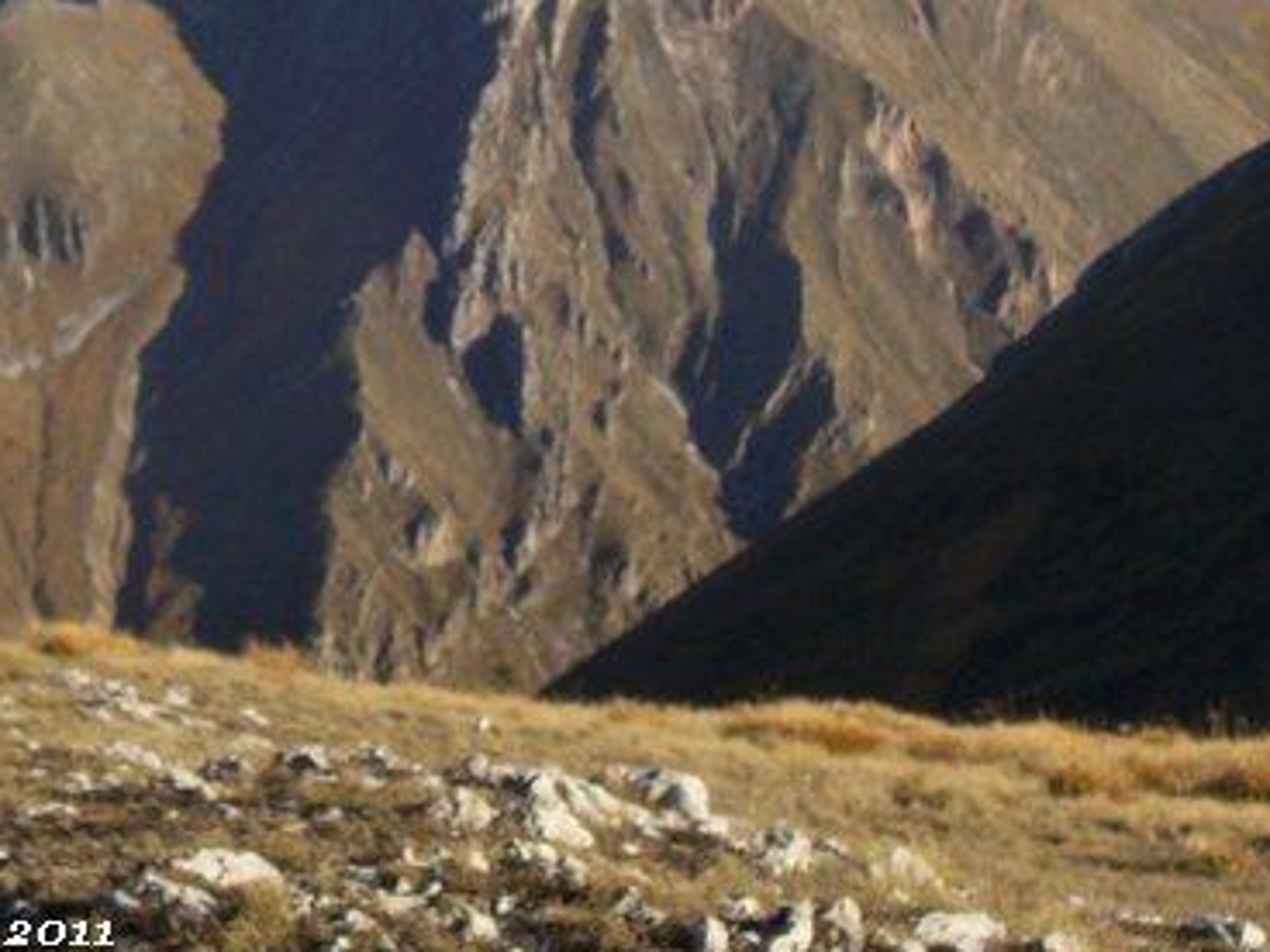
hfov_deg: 14.8
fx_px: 4880
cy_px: 133
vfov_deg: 11.1
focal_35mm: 133
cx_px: 449
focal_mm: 11.6
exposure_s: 1/321
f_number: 6.7
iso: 80
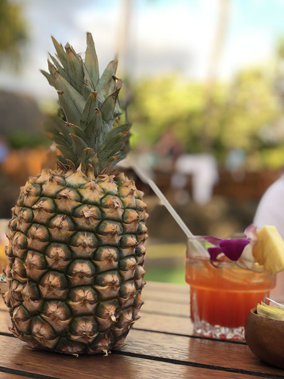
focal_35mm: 52
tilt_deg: +1.5
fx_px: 569
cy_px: 190
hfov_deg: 28.0
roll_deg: -2.1
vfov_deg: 36.8
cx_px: 142
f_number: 2.4
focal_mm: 6
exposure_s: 1/140
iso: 16
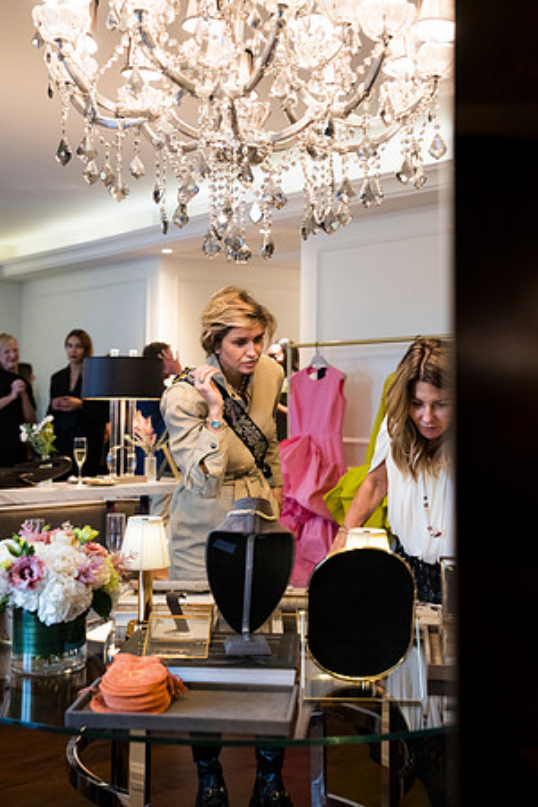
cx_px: 269
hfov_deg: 31.9
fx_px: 941
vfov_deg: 46.4
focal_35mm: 42
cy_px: 404
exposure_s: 1/160
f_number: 3.2
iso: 2800
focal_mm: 42
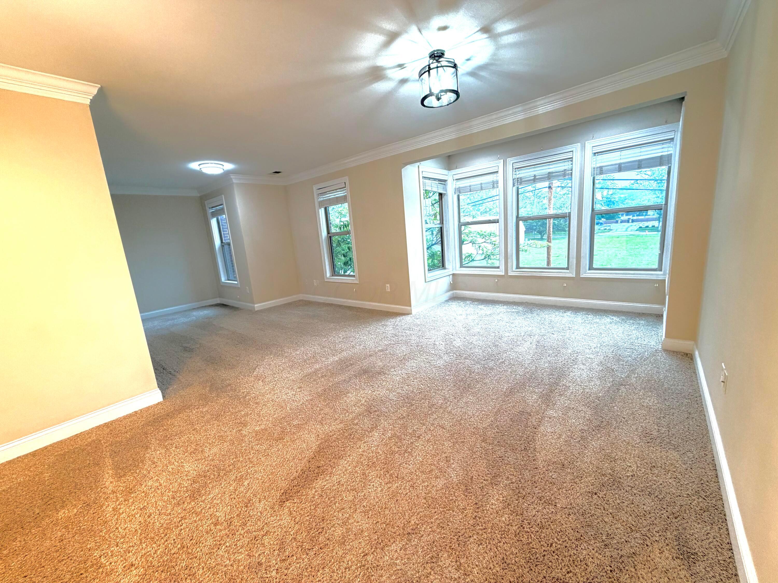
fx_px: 315
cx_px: 389
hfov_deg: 102.1
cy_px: 292
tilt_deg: -11.0
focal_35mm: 14
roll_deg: +4.9
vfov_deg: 85.7
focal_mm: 2.22
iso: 160
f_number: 2.2
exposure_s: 1/120
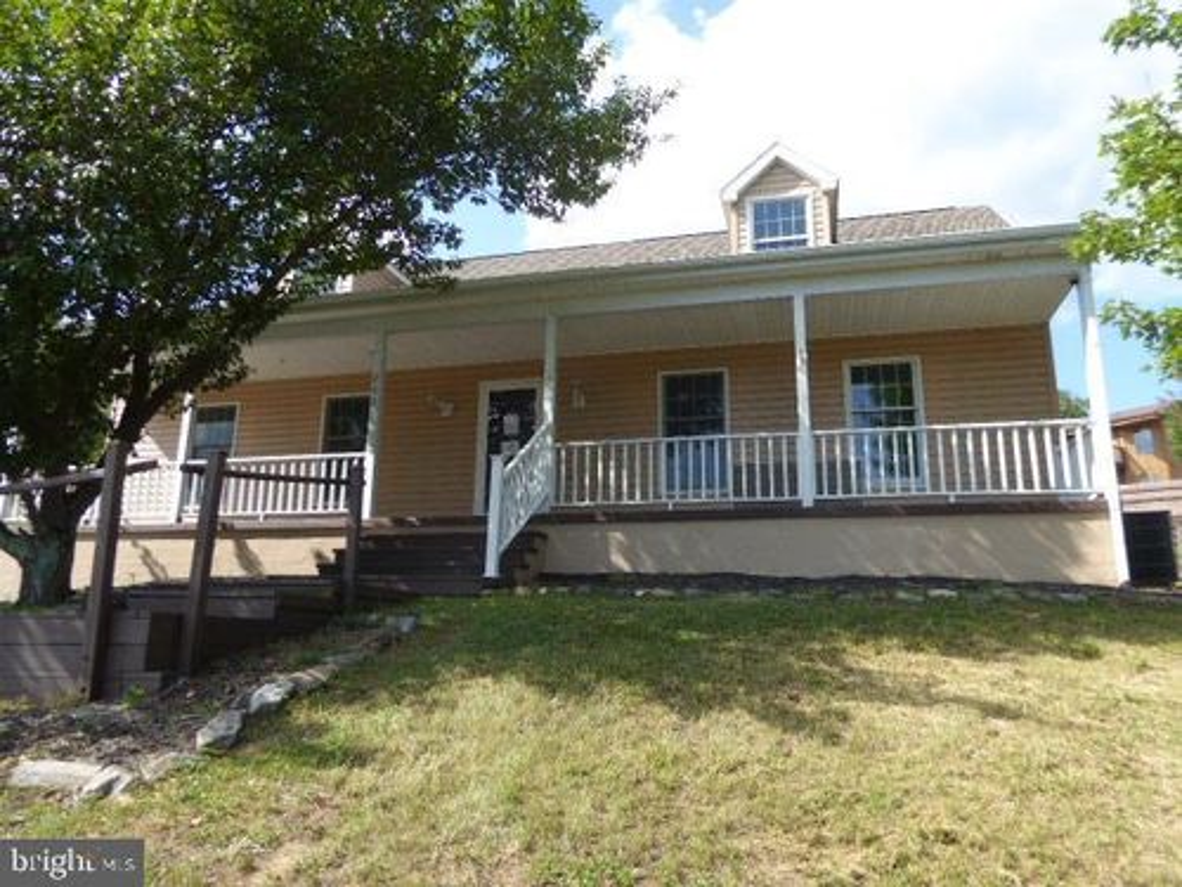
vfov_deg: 56.8
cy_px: 444
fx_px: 820
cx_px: 591
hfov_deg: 71.6
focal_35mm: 24
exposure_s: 1/400
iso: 100
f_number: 3.3
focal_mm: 4.3
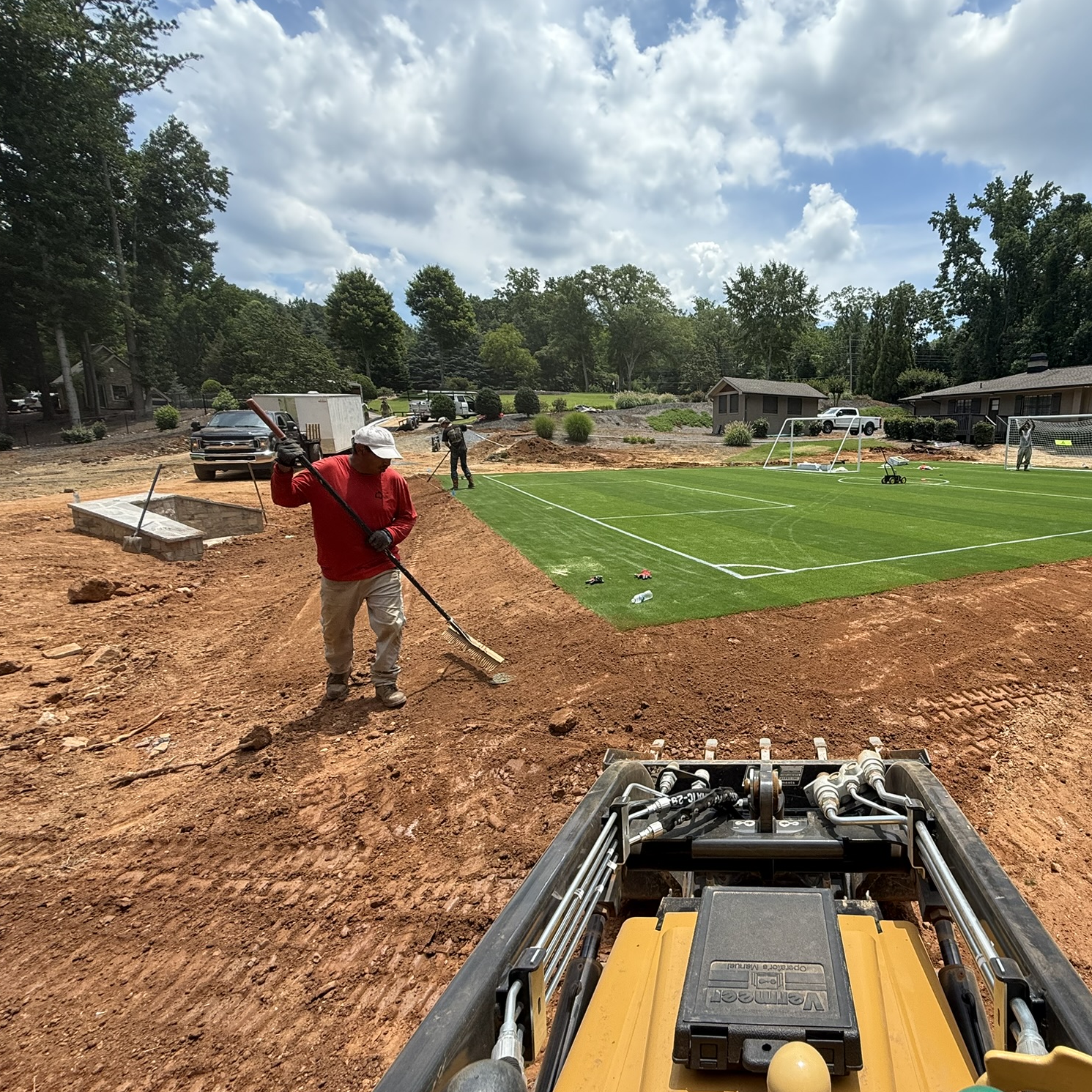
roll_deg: -1.4
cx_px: 740
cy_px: 555
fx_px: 607
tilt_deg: -9.7
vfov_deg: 84.0
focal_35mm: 17
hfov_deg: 80.8
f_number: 2.2
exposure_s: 1/942
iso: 50
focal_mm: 2.22
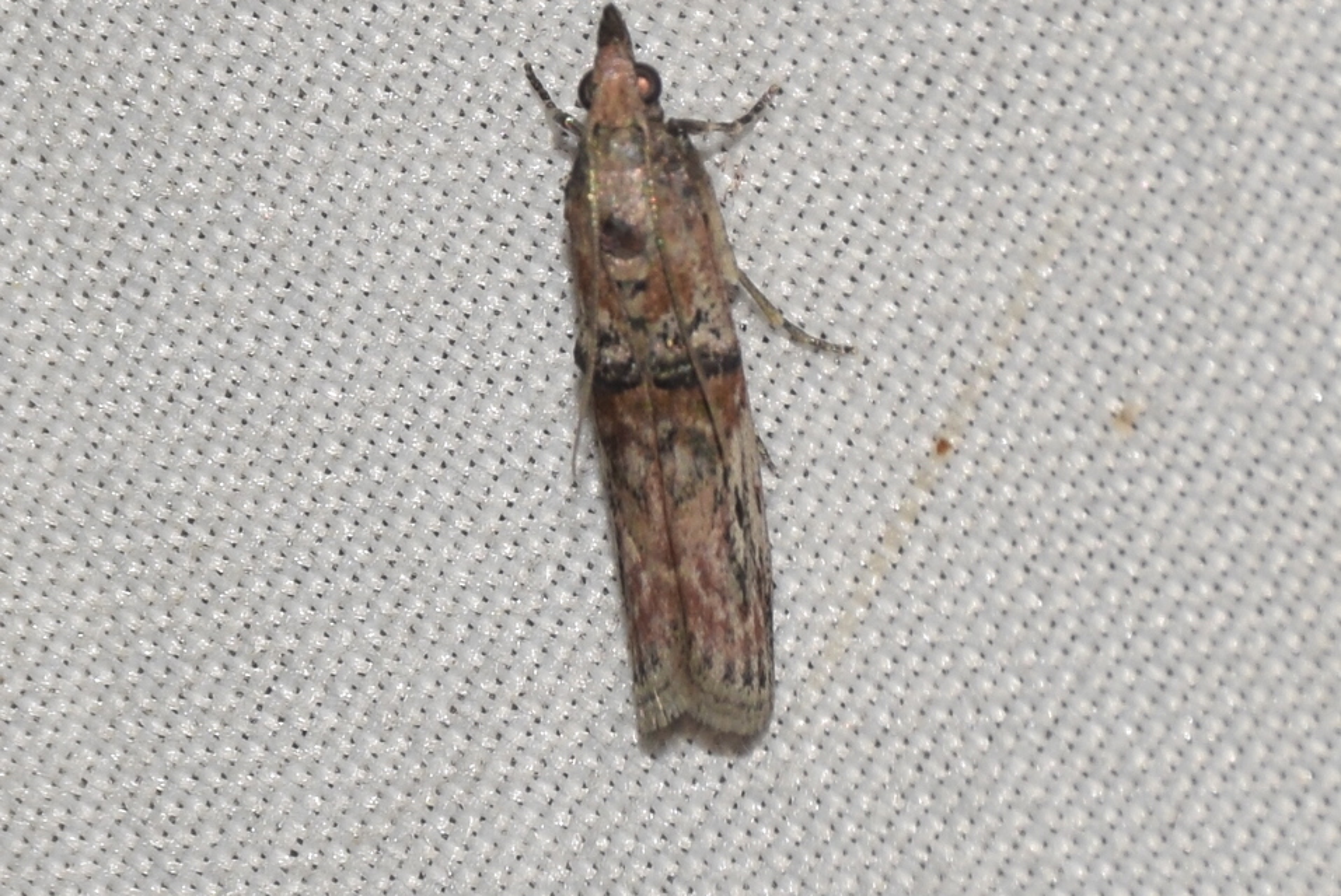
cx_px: 670
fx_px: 7829
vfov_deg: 6.6
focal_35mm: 210
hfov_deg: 9.8
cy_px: 448
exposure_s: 1/160
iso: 100
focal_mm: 140
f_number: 13
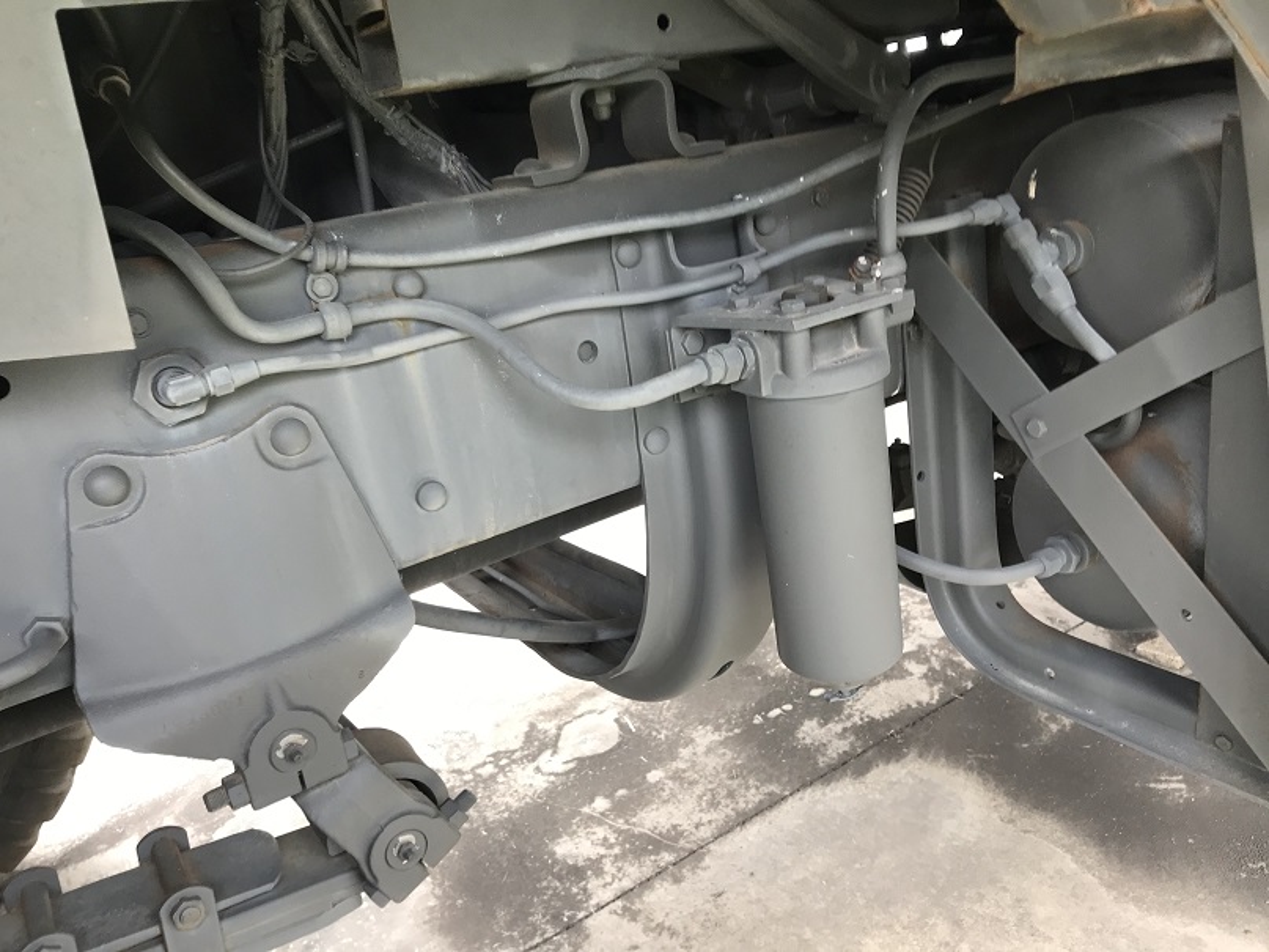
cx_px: 634
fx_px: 1026
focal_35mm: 28
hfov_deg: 63.5
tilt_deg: -15.4
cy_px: 476
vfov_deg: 49.7
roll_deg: +8.7
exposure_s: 1/45
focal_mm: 3.99
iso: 32
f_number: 1.8
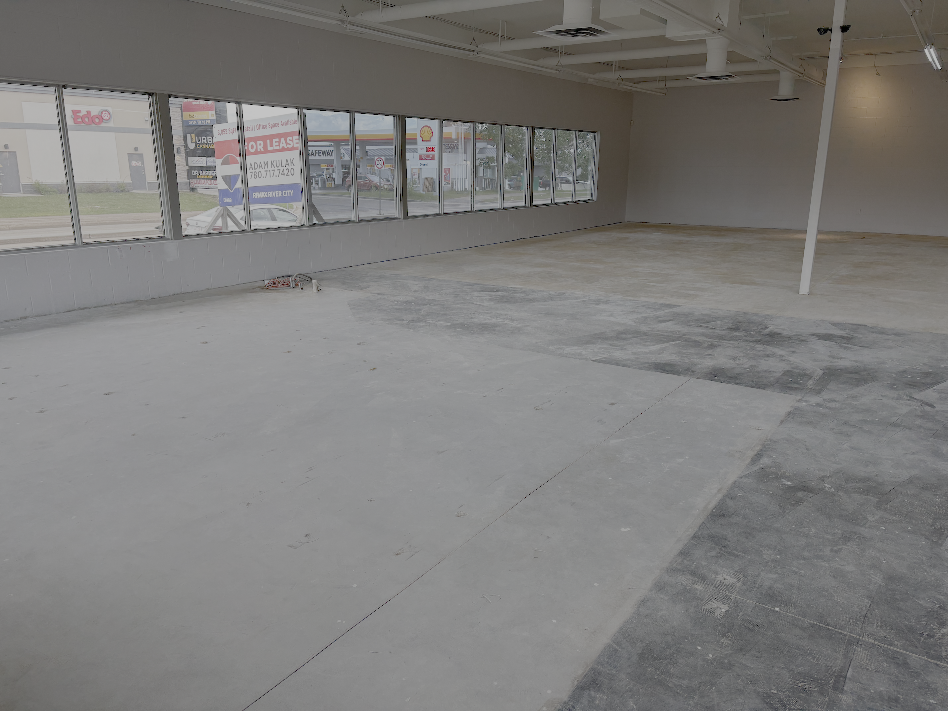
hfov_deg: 67.3
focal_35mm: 26
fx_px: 712
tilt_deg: -15.3
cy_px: 356
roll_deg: -0.6
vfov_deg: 53.1
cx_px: 474
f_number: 1.6
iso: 50
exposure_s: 1/236
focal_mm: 5.96
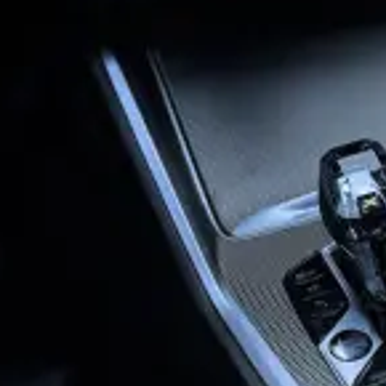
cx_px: 418
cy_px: 213
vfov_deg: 16.6
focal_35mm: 105
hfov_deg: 16.1
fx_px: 1325
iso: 50
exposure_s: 1/195
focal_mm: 6.76
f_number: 1.78
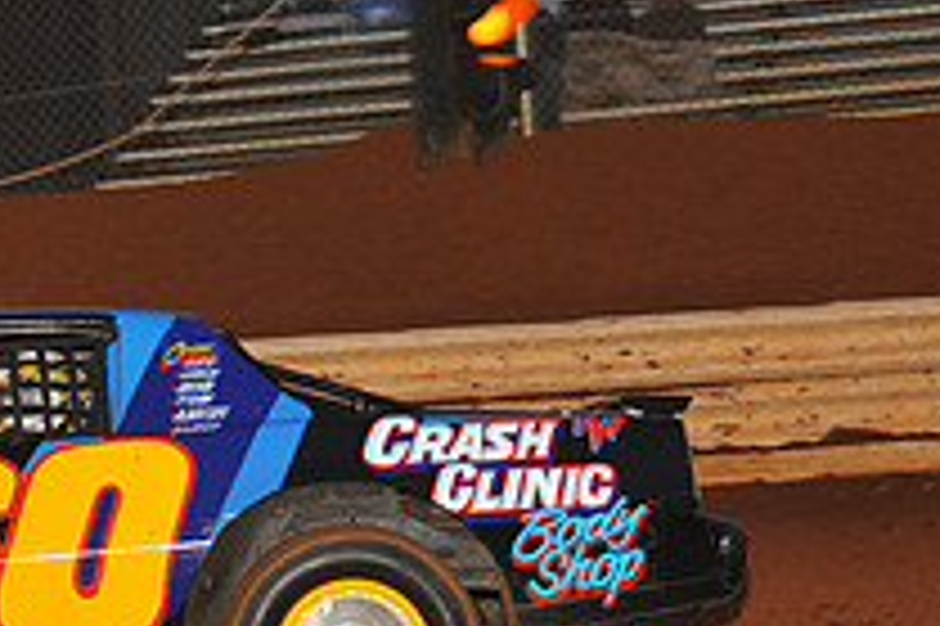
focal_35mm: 222
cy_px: 567
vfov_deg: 6.2
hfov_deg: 9.1
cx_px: -243
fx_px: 5792
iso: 1250
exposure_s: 1/320
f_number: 7.1
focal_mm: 80
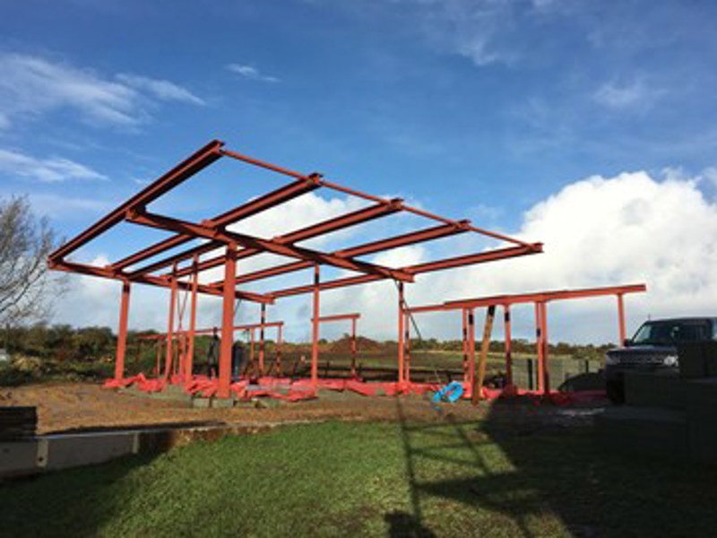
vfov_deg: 48.2
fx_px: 601
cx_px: 358
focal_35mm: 29
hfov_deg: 61.7
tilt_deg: +9.3
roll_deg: -1.0
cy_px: 269
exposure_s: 1/1672
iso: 25
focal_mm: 4.15
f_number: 2.2
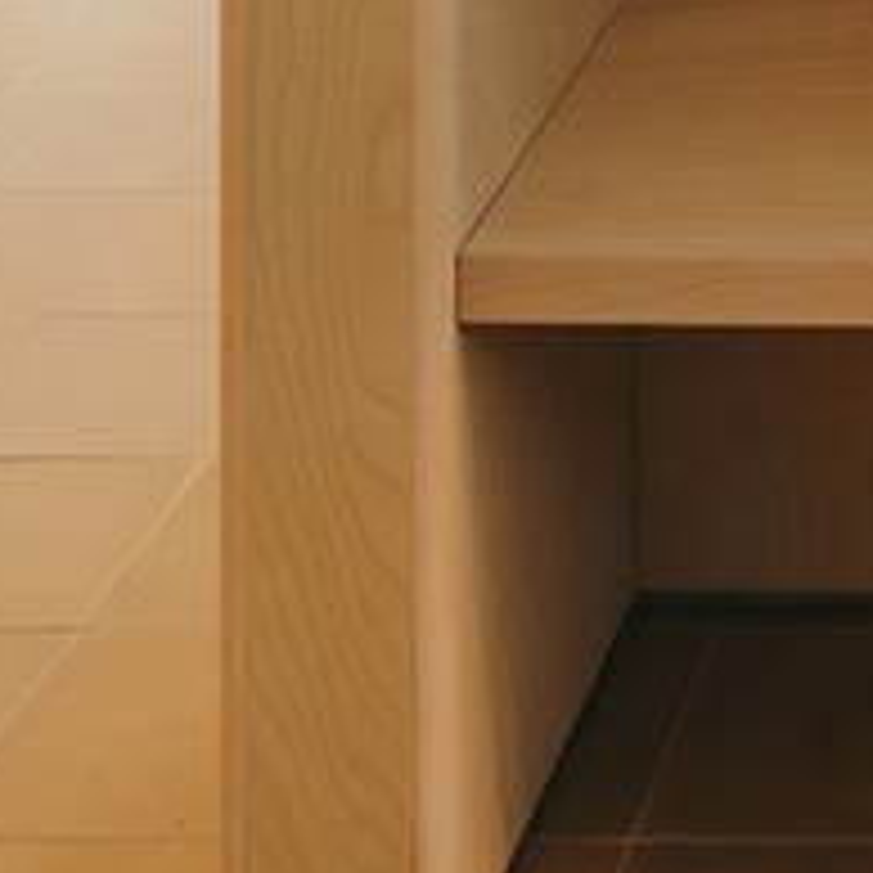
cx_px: 1490
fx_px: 3281
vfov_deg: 11.8
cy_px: -1341
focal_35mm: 115
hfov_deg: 13.8
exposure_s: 1/10
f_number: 8
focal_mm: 27
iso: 2000
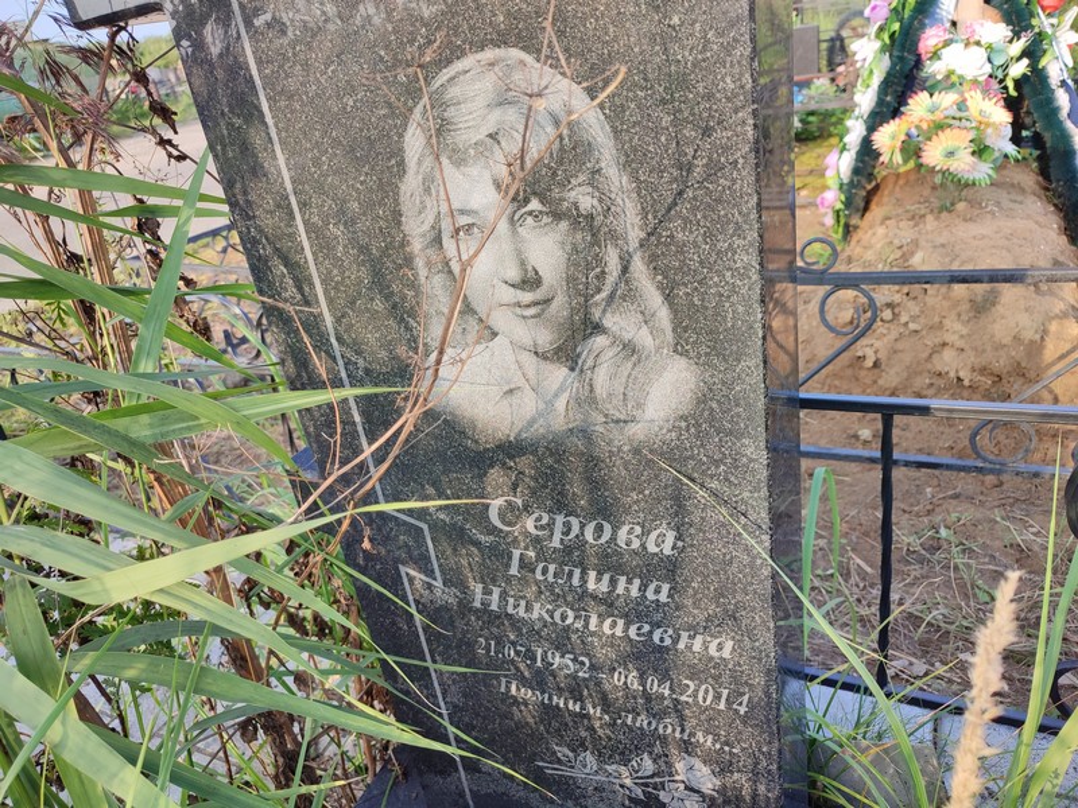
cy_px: 404
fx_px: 779
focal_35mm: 25
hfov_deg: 69.4
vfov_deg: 54.9
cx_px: 539
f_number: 1.9
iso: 50
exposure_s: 1/157
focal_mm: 6.04
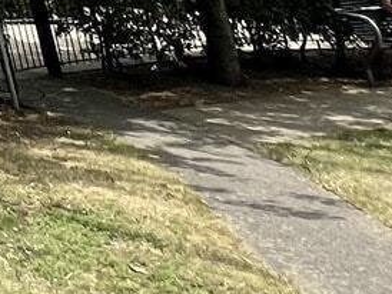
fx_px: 1099
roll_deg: +1.2
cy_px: -776
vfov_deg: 9.0
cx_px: -651
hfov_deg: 12.9
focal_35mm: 97
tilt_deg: +28.0
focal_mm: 1.57
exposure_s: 1/1508
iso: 32
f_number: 1.8
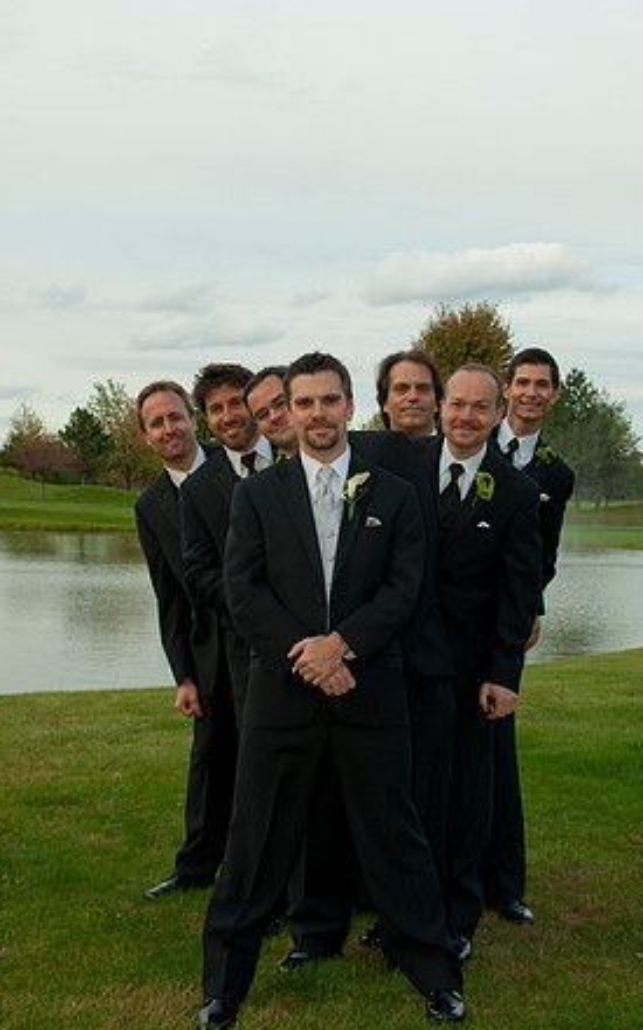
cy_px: 524
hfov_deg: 25.8
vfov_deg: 40.3
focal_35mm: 50
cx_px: 322
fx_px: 1402
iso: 200
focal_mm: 32
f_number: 9
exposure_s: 1/200
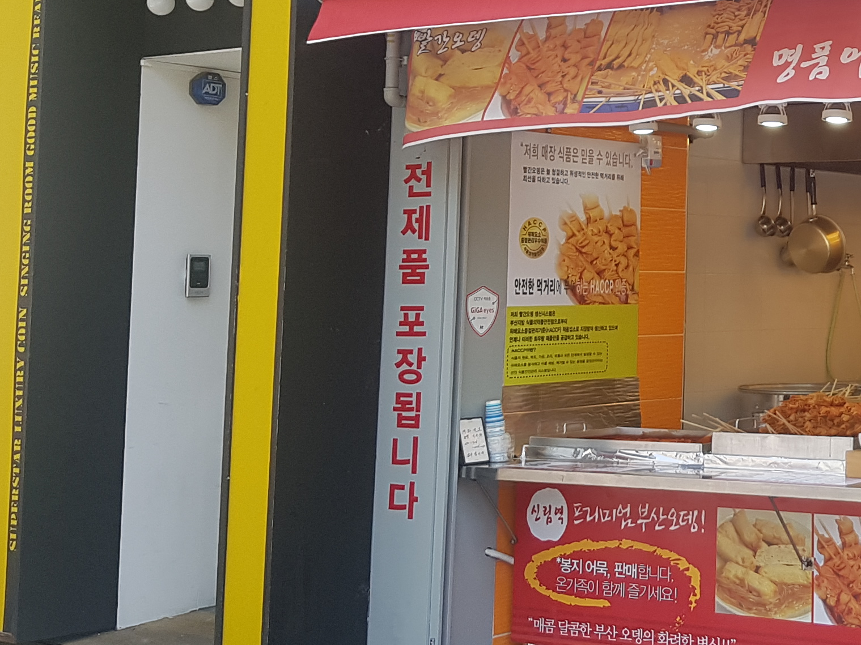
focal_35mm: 69
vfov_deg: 20.9
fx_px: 1716
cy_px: 87
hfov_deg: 26.4
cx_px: 893
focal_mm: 4.2
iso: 50
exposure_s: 1/520
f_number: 1.7
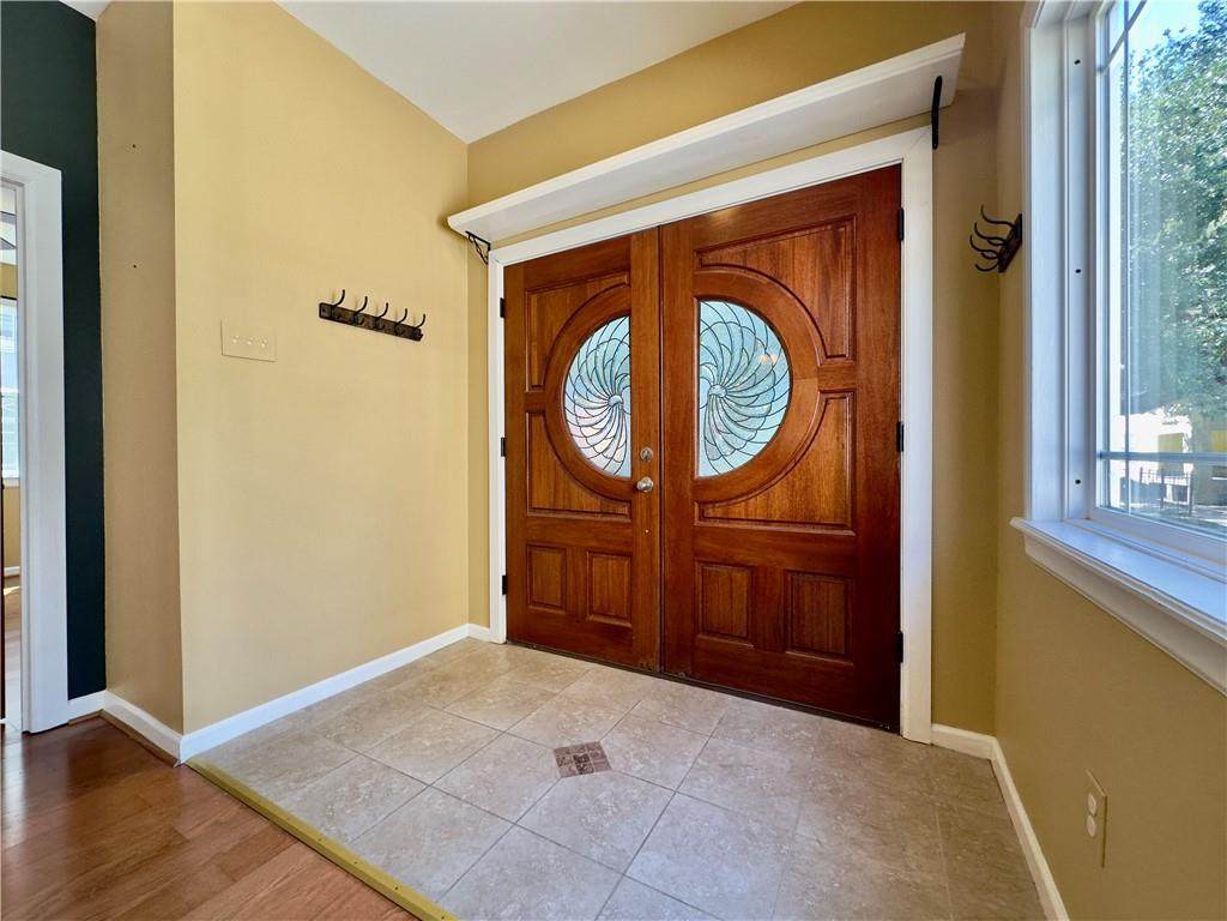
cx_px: 614
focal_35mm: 14
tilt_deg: -0.1
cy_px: 460
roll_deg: +0.2
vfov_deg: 85.7
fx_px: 496
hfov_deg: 102.1
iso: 125
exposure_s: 1/120
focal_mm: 2.22
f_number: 2.2
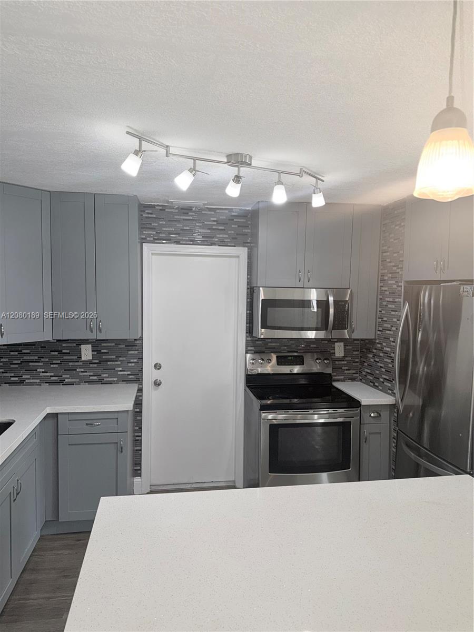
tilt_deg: -5.4
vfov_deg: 71.6
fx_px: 438
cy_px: 316
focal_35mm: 24
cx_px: 237
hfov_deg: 56.8
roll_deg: -1.0
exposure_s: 1/38
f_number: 1.78
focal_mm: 6.76
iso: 50
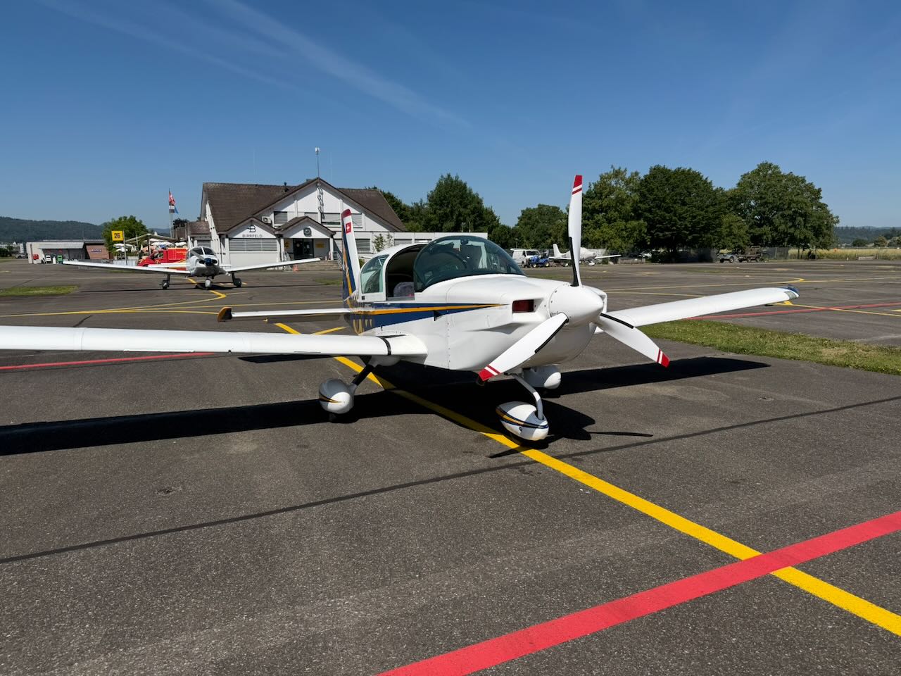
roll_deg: +0.0
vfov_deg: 56.8
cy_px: 338
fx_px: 625
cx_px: 450
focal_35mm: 24
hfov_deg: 71.6
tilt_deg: -6.6
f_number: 1.78
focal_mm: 6.76
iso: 80
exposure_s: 1/7353
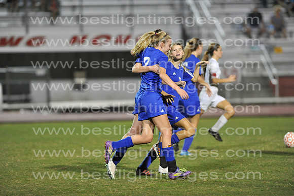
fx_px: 2449
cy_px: 98
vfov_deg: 4.6
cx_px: 147
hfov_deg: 6.9
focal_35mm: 300
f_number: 3.2
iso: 5000
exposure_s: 1/400
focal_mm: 300
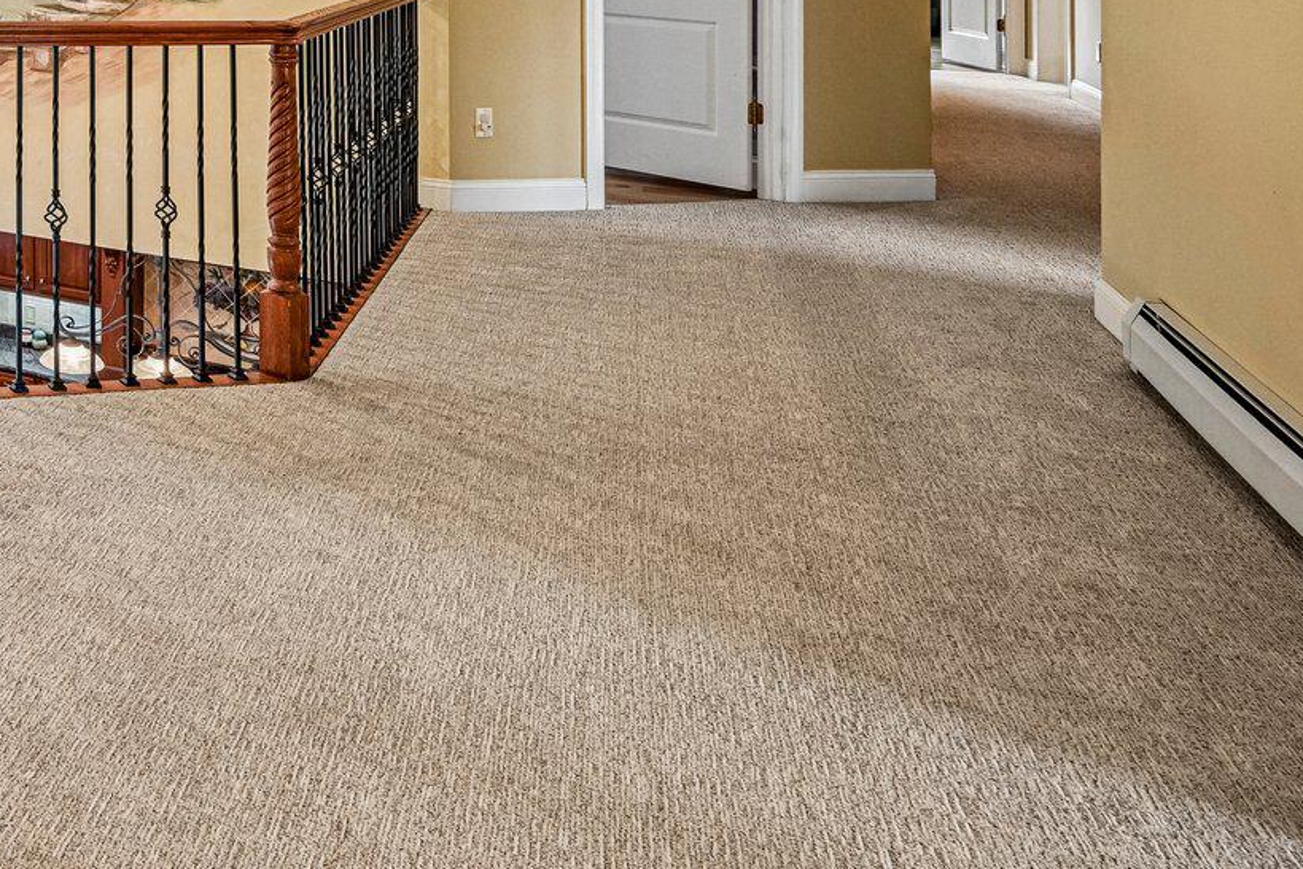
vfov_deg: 29.8
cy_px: -104
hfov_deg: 35.8
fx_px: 1448
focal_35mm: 40
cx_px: -320
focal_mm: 16
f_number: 8
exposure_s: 1/50
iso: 800
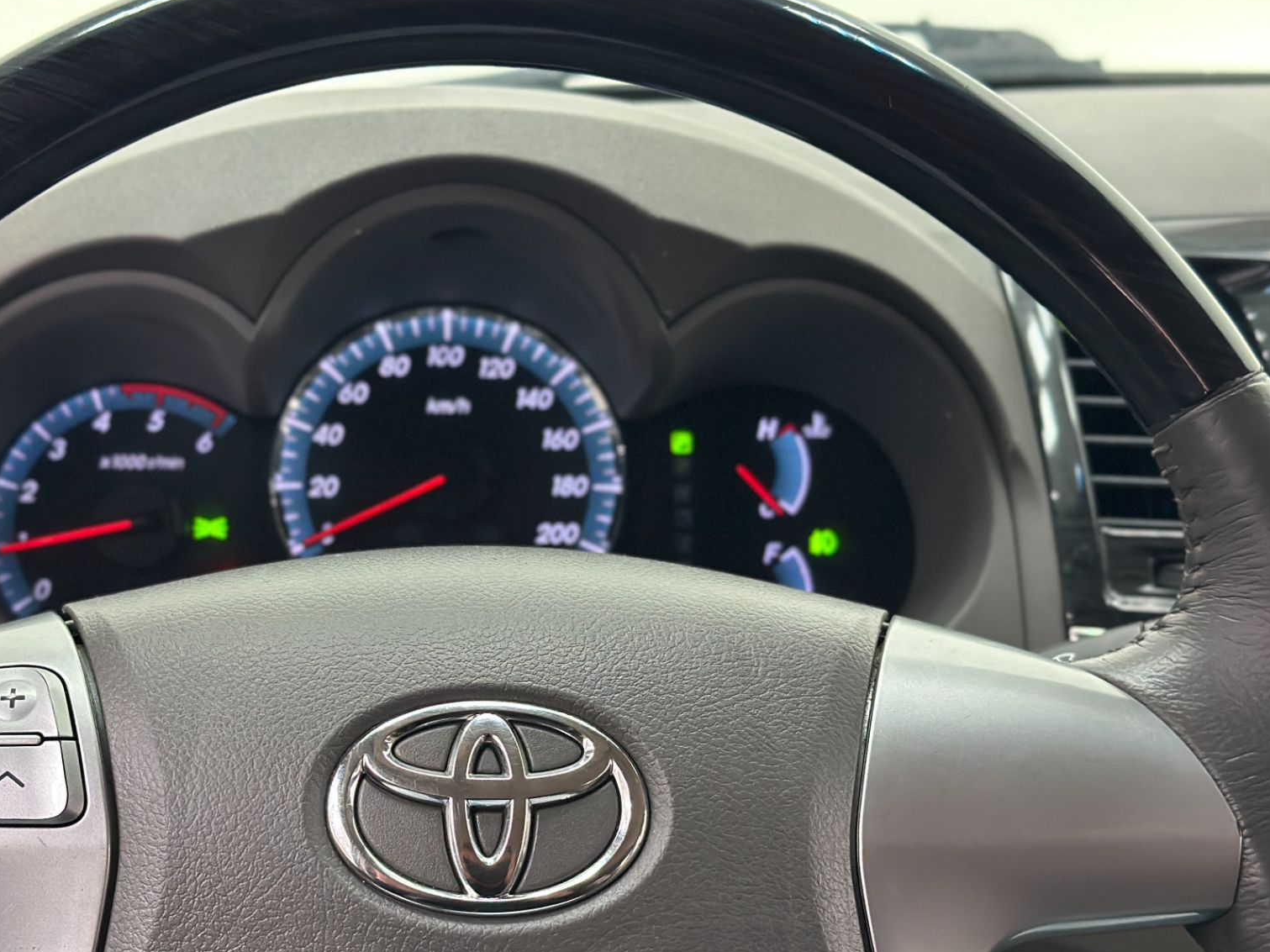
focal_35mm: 61
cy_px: 580
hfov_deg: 31.5
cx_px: 466
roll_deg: -1.6
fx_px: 2238
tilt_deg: -16.6
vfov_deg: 24.0
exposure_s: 1/40
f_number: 1.78
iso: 400
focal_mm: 6.86
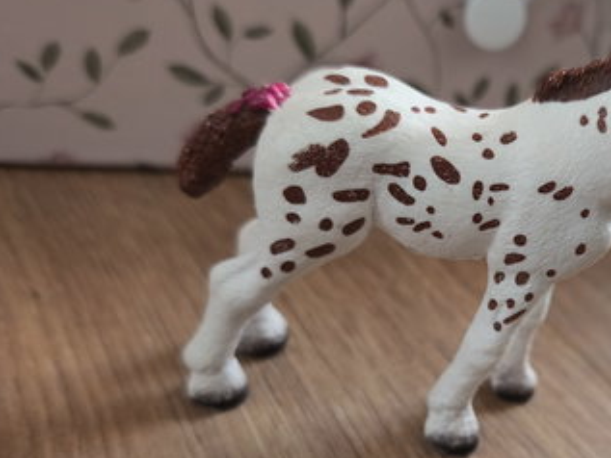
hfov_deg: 40.1
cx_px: 499
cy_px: 299
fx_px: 795
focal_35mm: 45
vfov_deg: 32.0
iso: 640
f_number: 1.6
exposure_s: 1/50
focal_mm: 6.57
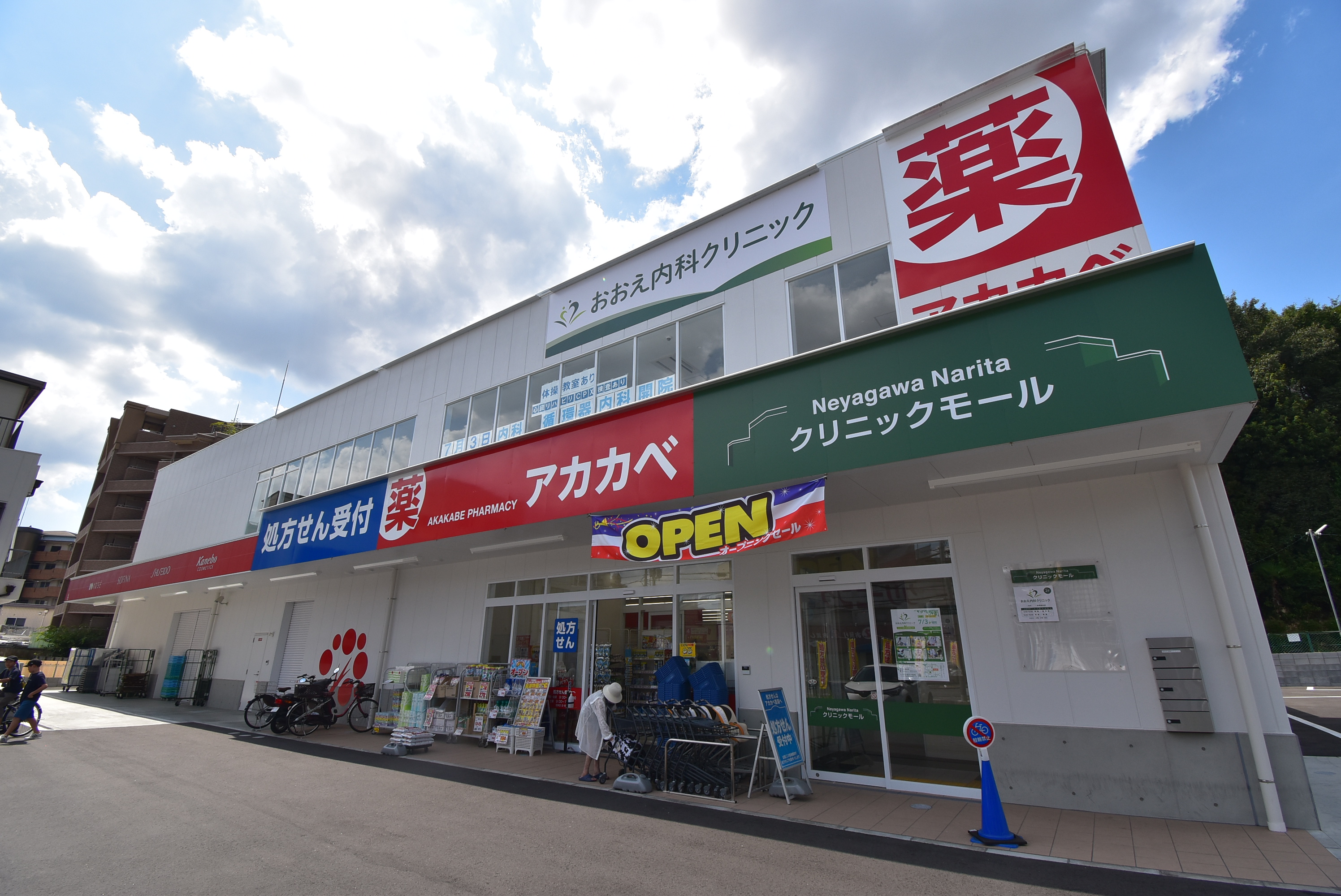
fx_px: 559
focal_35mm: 15
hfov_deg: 100.3
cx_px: 670
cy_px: 448
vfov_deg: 77.4
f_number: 11
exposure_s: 1/500
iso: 320
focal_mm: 10
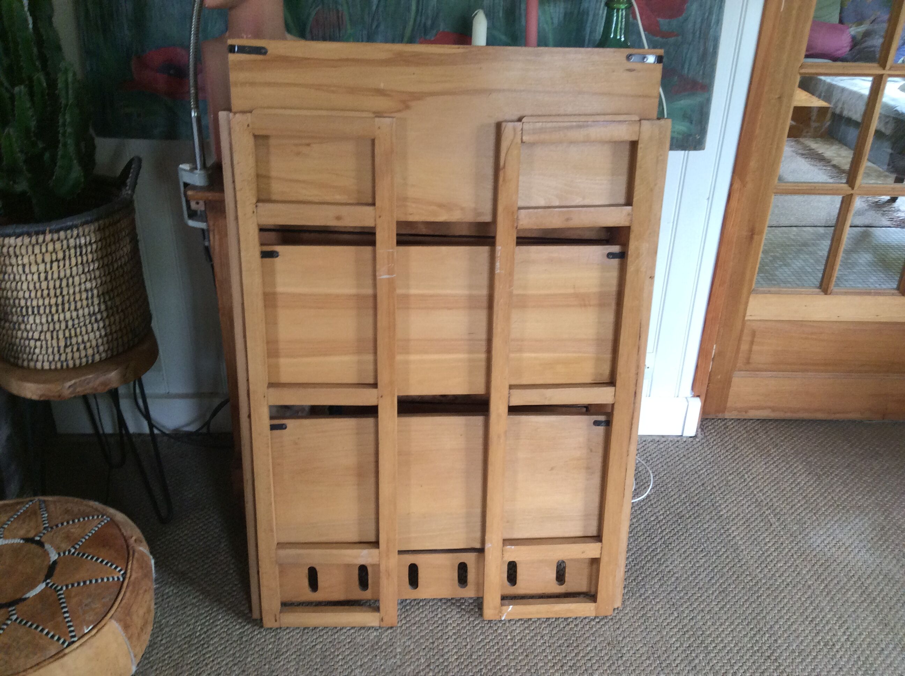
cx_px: 452
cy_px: 338
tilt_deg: -29.2
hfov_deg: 56.9
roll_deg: -0.3
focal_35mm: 32
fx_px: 835
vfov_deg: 44.1
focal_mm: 3.3
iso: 80
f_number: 2.4
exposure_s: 1/25
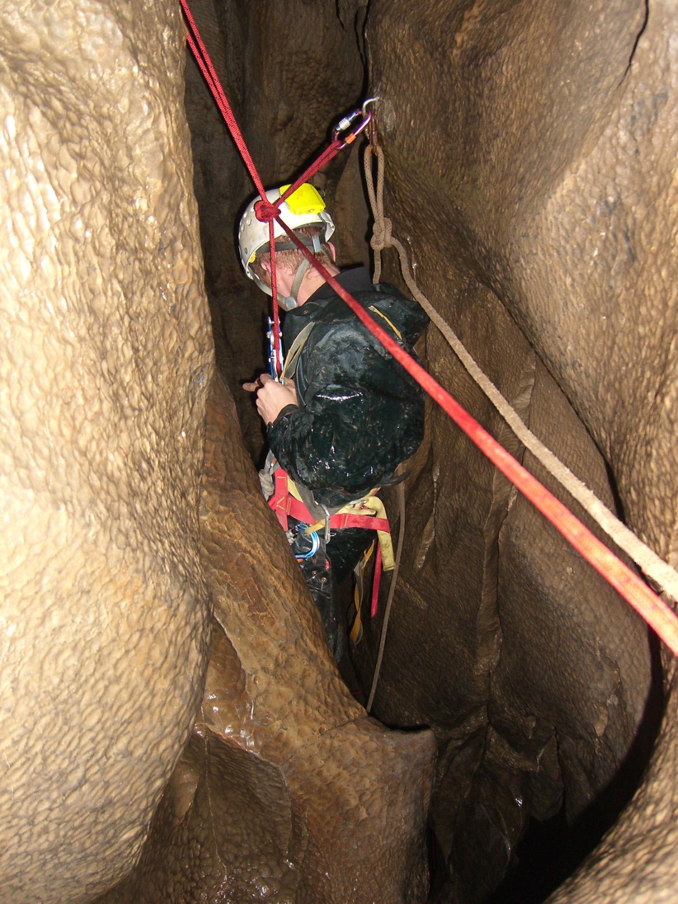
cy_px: 452
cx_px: 339
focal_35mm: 38
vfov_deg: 49.0
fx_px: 992
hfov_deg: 37.7
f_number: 2.8
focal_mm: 7.9
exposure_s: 1/30
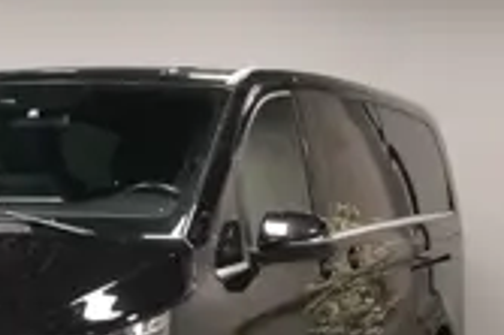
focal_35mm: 135
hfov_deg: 15.1
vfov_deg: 10.1
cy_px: 287
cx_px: 121
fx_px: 1888
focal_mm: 47
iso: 4000
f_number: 4.5
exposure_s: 1/160
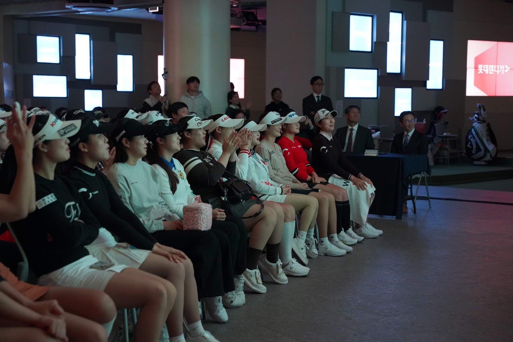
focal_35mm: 70
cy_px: 171
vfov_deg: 19.5
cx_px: 256
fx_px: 997
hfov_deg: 28.8
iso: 8000
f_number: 4
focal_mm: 70
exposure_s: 1/200
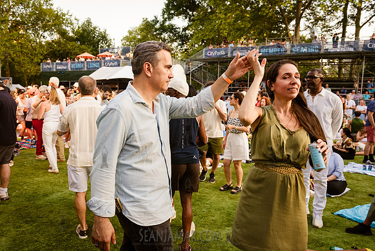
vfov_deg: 48.0
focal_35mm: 27
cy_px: 124
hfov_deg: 67.3
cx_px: 174
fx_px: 281
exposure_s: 1/640
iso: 2000
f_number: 4
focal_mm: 24
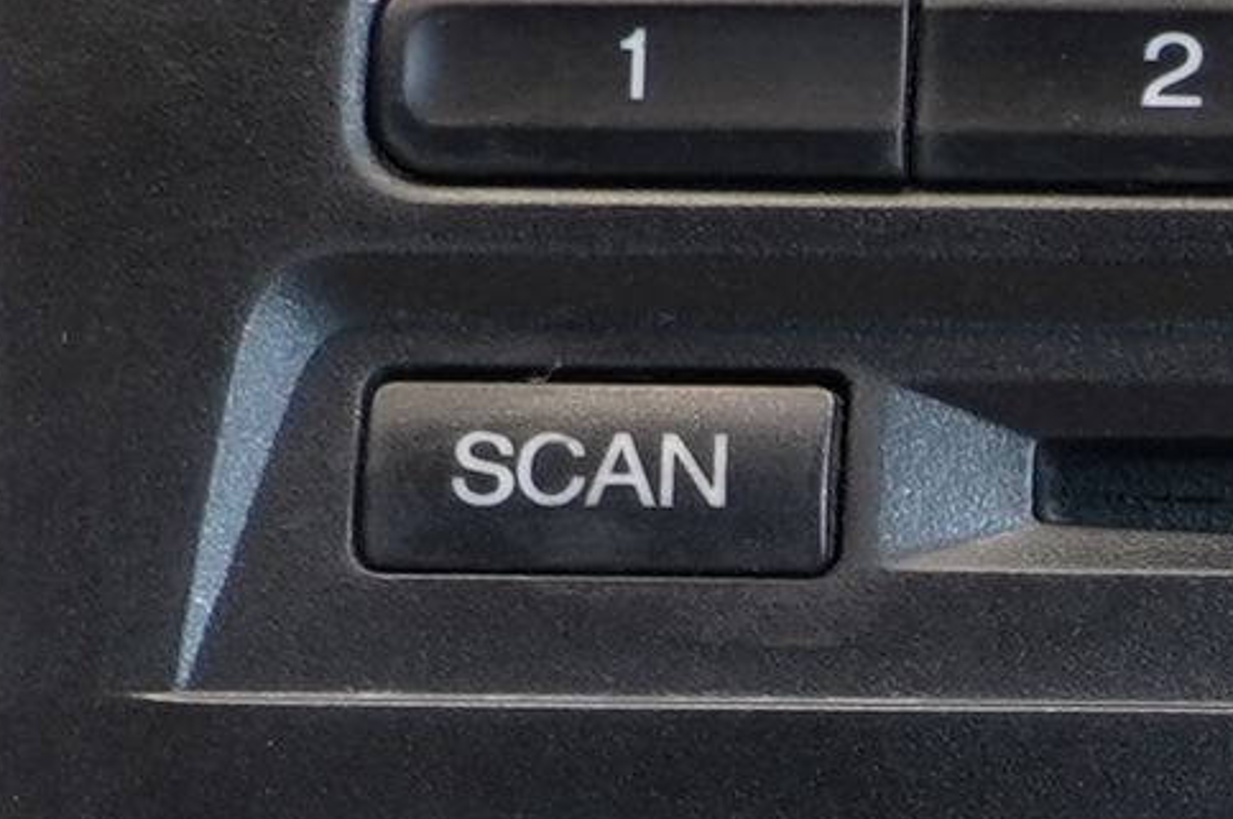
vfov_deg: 7.2
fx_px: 6398
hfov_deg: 10.2
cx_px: 2410
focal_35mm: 187
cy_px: 1184
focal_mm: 20
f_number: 4
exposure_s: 1/60
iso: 400
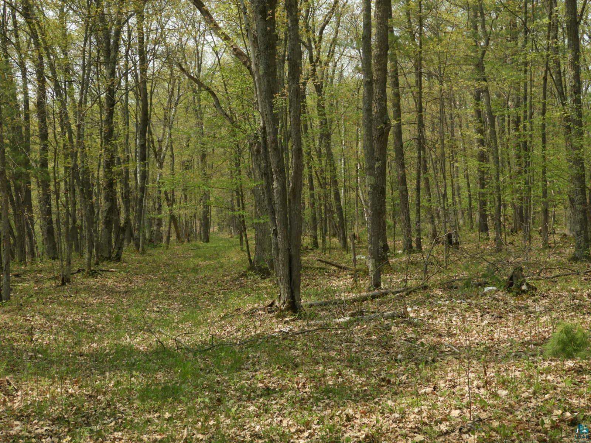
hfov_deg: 34.9
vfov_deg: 26.6
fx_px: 939
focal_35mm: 55
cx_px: 296
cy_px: 222
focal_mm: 9.9
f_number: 4
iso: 100
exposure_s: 1/400
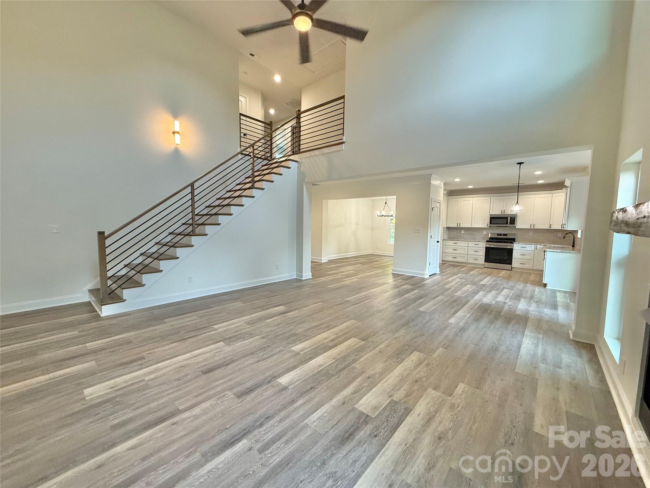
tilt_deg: -4.5
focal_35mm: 14
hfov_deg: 102.1
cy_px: 244
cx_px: 325
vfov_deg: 85.7
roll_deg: -1.0
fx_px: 263
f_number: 2.2
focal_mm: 2.22
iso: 250
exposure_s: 1/120
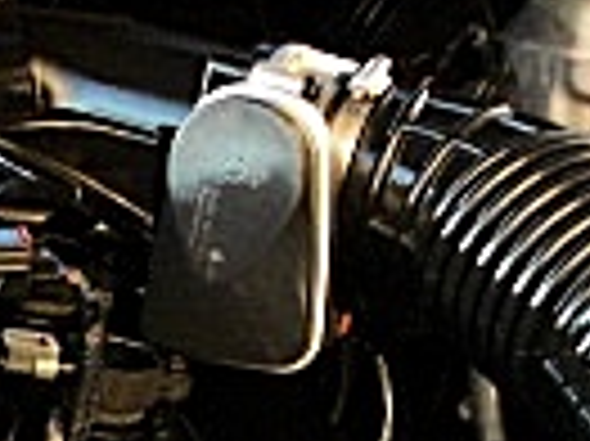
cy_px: 657
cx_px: -171
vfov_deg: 8.2
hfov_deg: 11.0
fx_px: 2997
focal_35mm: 176
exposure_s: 1/100
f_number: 2.8
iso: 400
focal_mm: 6.3
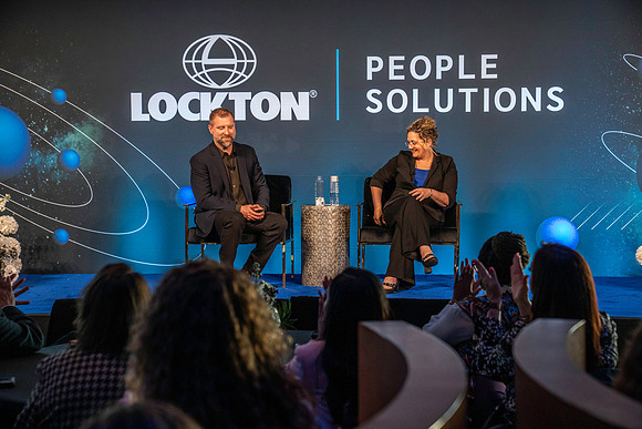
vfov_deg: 19.5
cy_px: 214
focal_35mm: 70
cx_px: 321
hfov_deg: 28.8
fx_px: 1249
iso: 4000
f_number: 4.5
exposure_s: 1/200
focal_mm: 70
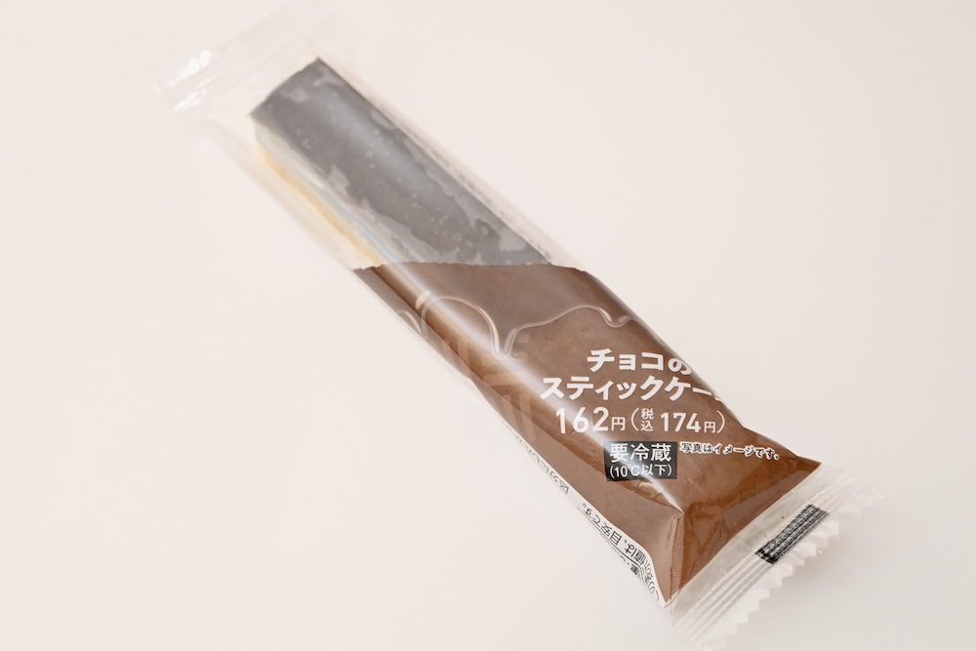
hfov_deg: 33.4
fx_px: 1627
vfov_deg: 22.6
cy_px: 326
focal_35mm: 60
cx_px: 488
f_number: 9
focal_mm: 60
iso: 6400
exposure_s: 1/160
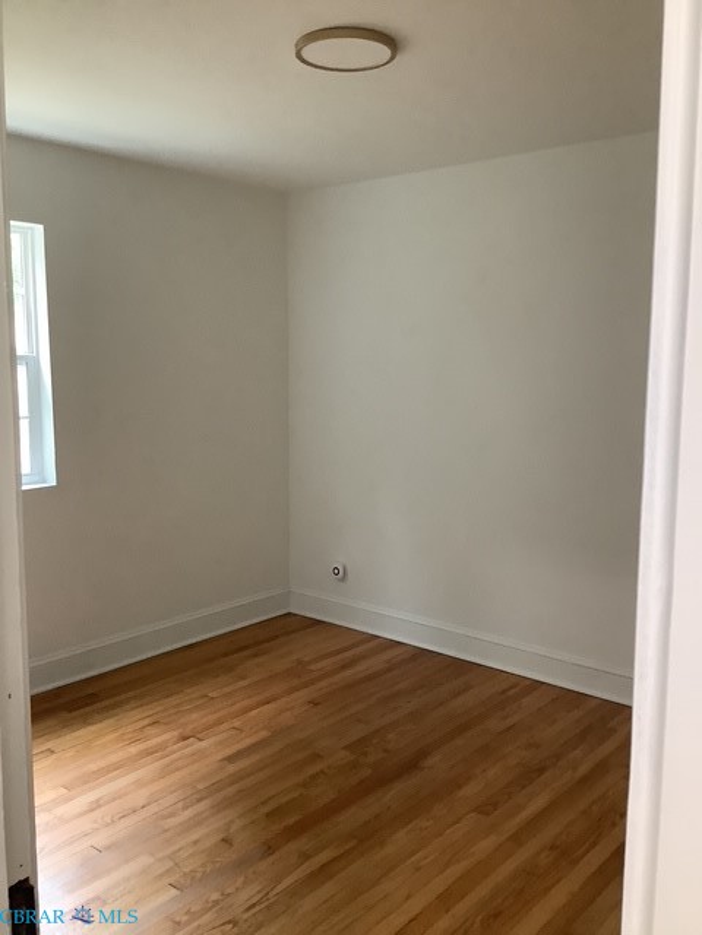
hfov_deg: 45.4
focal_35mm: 31
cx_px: 351
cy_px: 468
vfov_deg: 58.4
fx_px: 838
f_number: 2.4
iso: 250
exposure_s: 1/40
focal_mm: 3.3
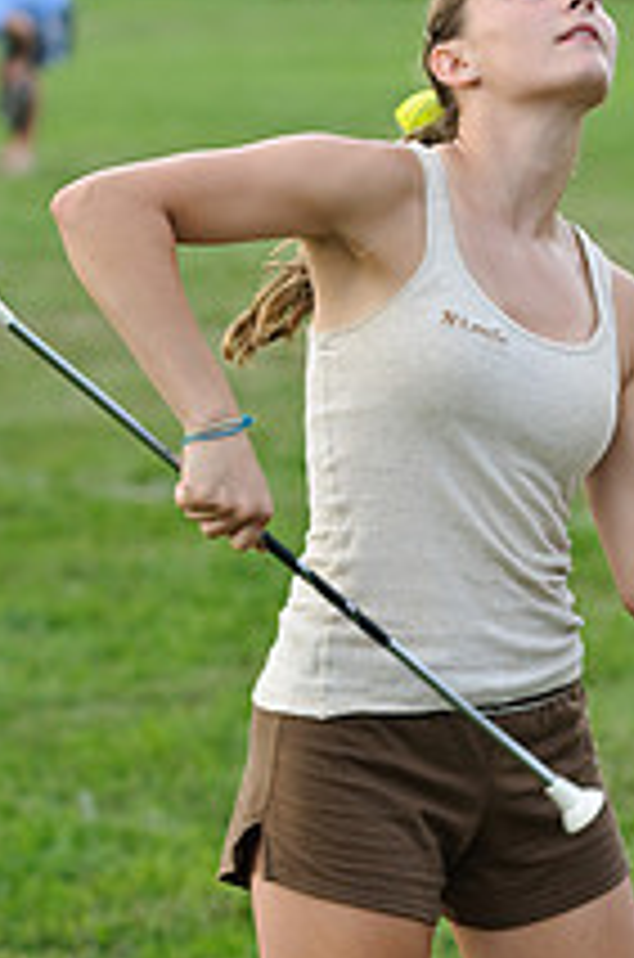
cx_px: 447
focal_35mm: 222
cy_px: 733
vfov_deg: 9.3
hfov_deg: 6.2
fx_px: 5893
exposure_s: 1/500
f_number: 2.8
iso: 200
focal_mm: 70
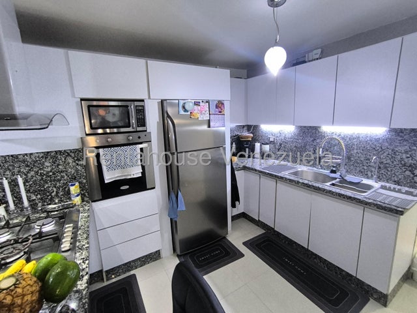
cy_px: 156
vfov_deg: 78.1
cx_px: 208
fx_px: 193
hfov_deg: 94.5
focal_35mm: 16
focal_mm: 1.65
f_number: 2.2
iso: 320
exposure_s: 1/33.3
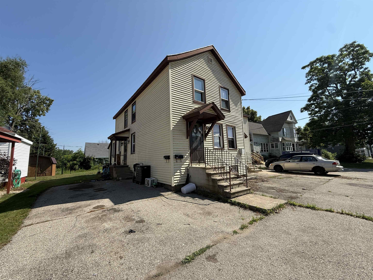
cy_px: 140
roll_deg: +1.5
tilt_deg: +8.5
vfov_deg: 85.7
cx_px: 186
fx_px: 151
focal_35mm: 14
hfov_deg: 102.1
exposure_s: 1/1745
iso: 50
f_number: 2.2
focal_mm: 2.22
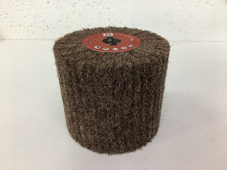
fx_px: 190
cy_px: 85
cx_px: 114
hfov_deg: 61.7
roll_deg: +0.4
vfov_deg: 48.2
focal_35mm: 29
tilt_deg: -30.8
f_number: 2.2
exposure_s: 1/10
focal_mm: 4.15
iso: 80
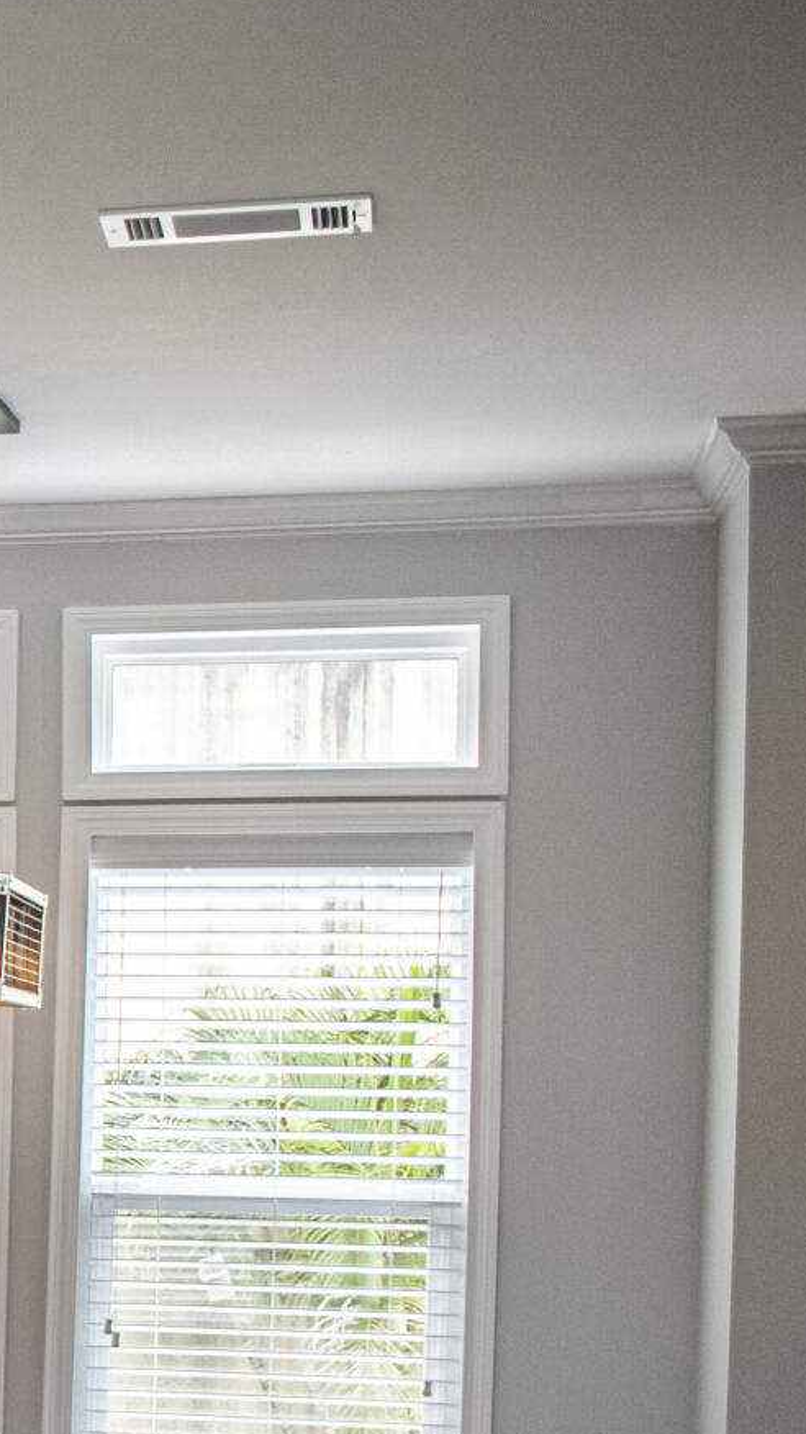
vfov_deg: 21.6
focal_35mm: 97
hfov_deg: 10.2
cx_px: -1352
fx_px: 3687
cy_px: 1223
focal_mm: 18
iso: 500
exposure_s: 1/800
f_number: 4.5
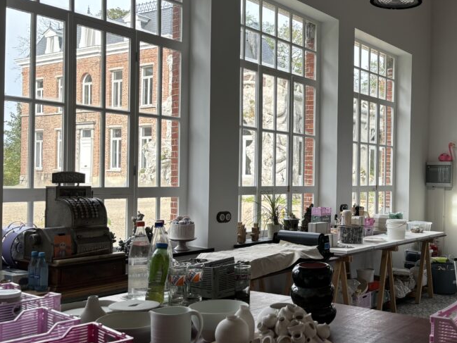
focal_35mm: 41
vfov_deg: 35.1
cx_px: 358
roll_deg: -1.3
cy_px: 173
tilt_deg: +0.0
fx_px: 541
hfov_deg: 43.8
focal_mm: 5.96
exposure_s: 1/275
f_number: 1.6
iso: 50
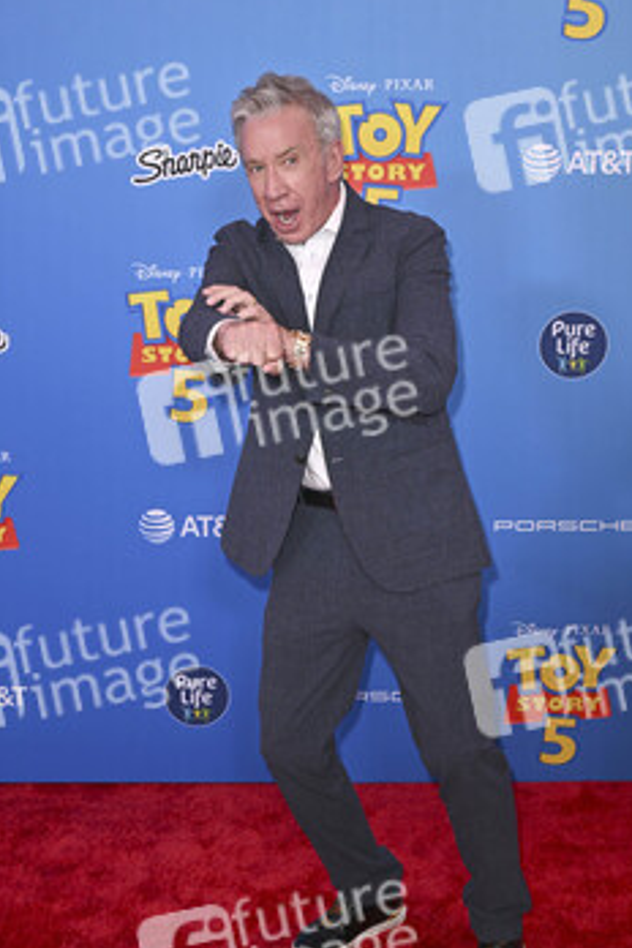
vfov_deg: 36.8
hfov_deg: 25.0
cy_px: 537
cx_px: 357
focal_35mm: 54
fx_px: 1422
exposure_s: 1/250
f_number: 6.3
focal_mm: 47
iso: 1250
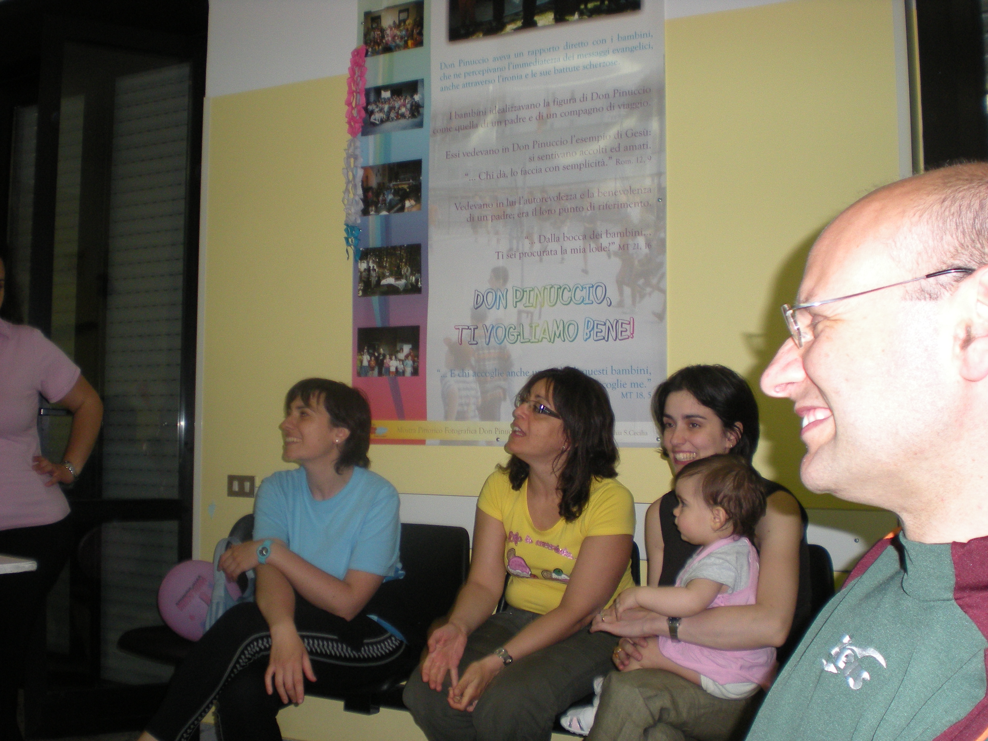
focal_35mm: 38
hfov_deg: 49.0
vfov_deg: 37.7
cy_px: 370
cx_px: 494
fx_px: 1085
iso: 155
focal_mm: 6.3
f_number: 3.1
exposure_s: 1/60
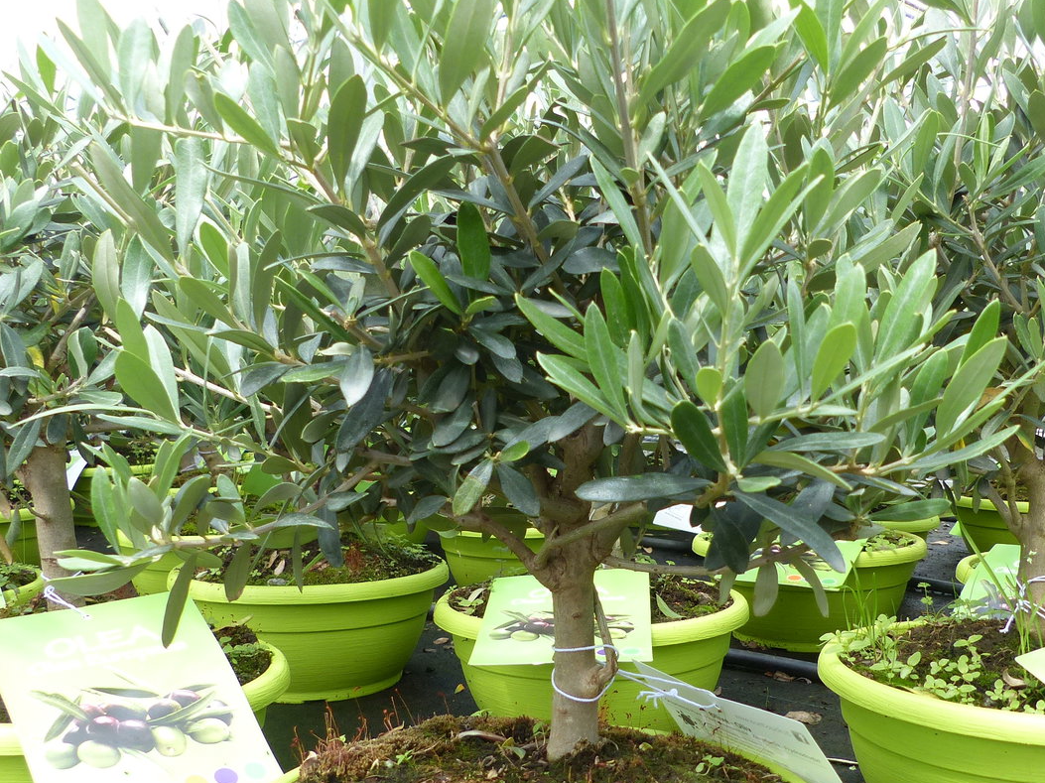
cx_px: 588
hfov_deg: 48.9
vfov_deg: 37.5
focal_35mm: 38
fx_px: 1147
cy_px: 471
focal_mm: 4.5
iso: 100
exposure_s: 1/80
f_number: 2.8
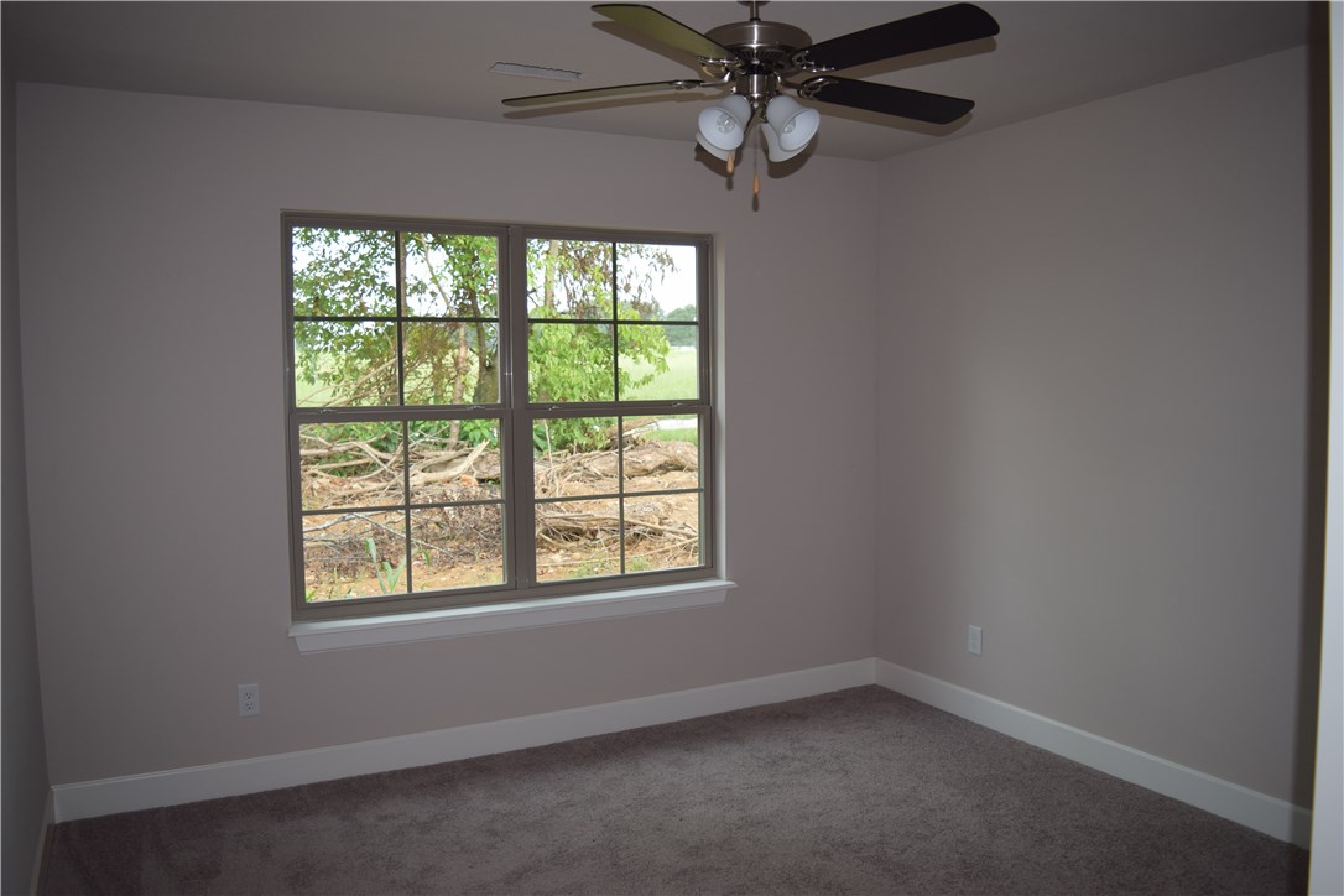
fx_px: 1008
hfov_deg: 67.4
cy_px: 448
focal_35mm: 27
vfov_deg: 47.9
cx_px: 672
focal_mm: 18
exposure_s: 1/60
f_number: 3.5
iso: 220
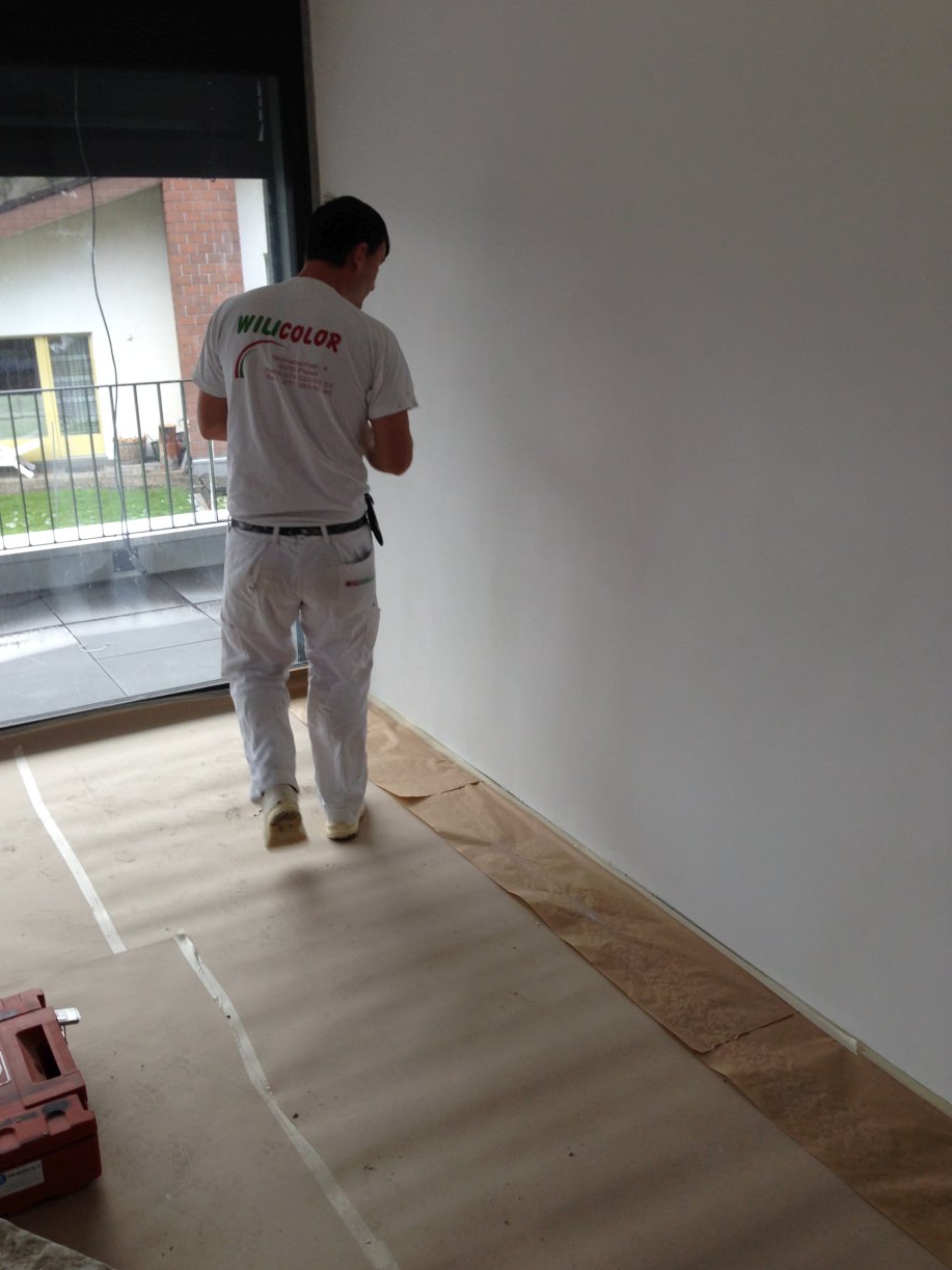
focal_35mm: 34
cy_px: 621
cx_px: 463
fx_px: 1247
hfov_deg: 41.8
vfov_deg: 54.0
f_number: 2.4
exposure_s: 1/60
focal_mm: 4.12
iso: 50
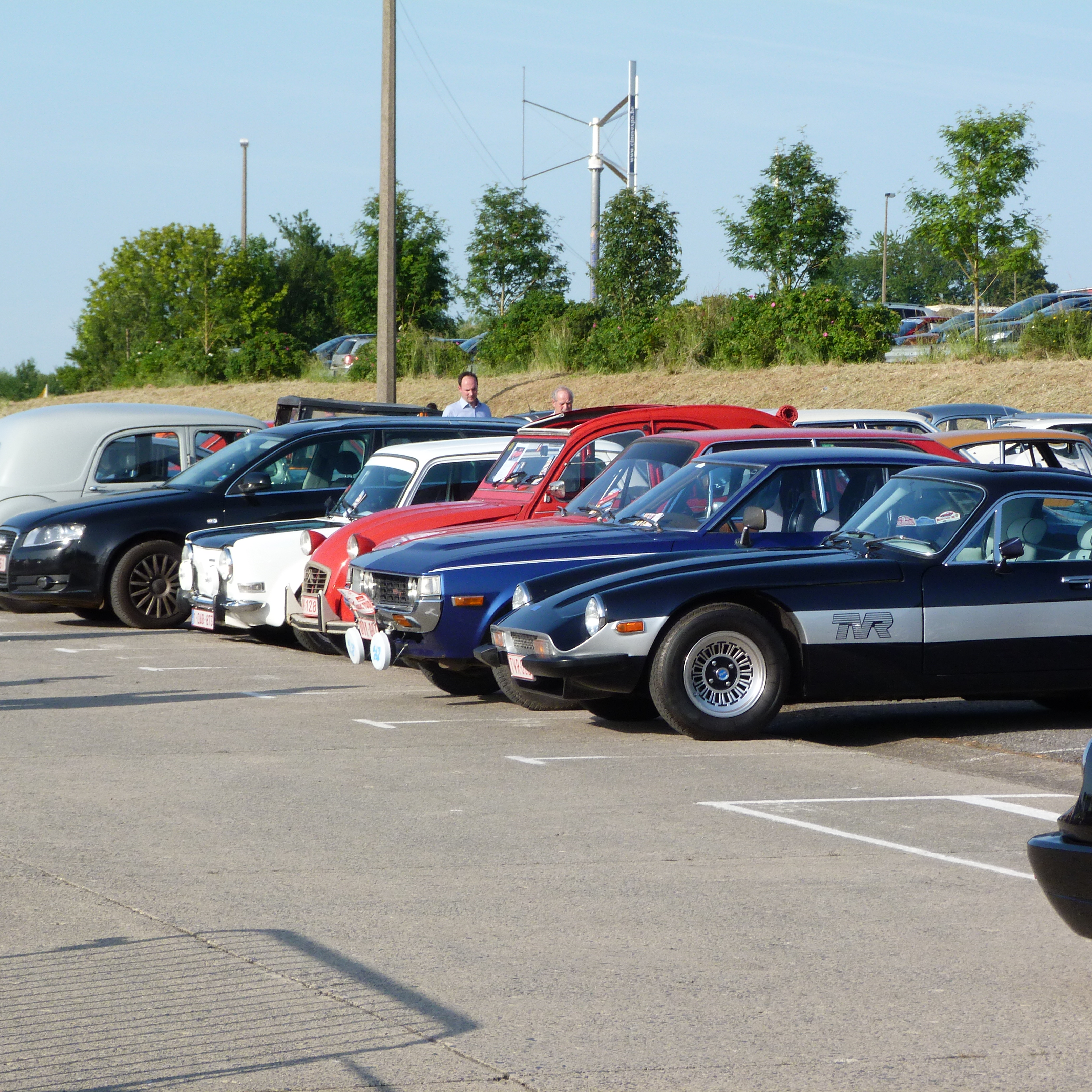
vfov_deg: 12.9
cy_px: 547
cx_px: 675
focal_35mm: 135
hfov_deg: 12.9
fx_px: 4818
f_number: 5.6
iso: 100
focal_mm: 20.4
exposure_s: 1/250
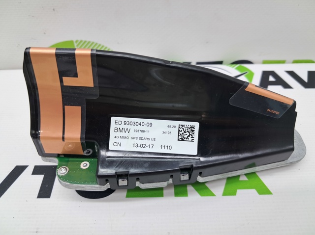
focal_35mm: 27
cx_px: 158
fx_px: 246
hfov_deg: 65.4
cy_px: 118
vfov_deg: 51.3
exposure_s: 1/50
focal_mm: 4
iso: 50
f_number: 1.8
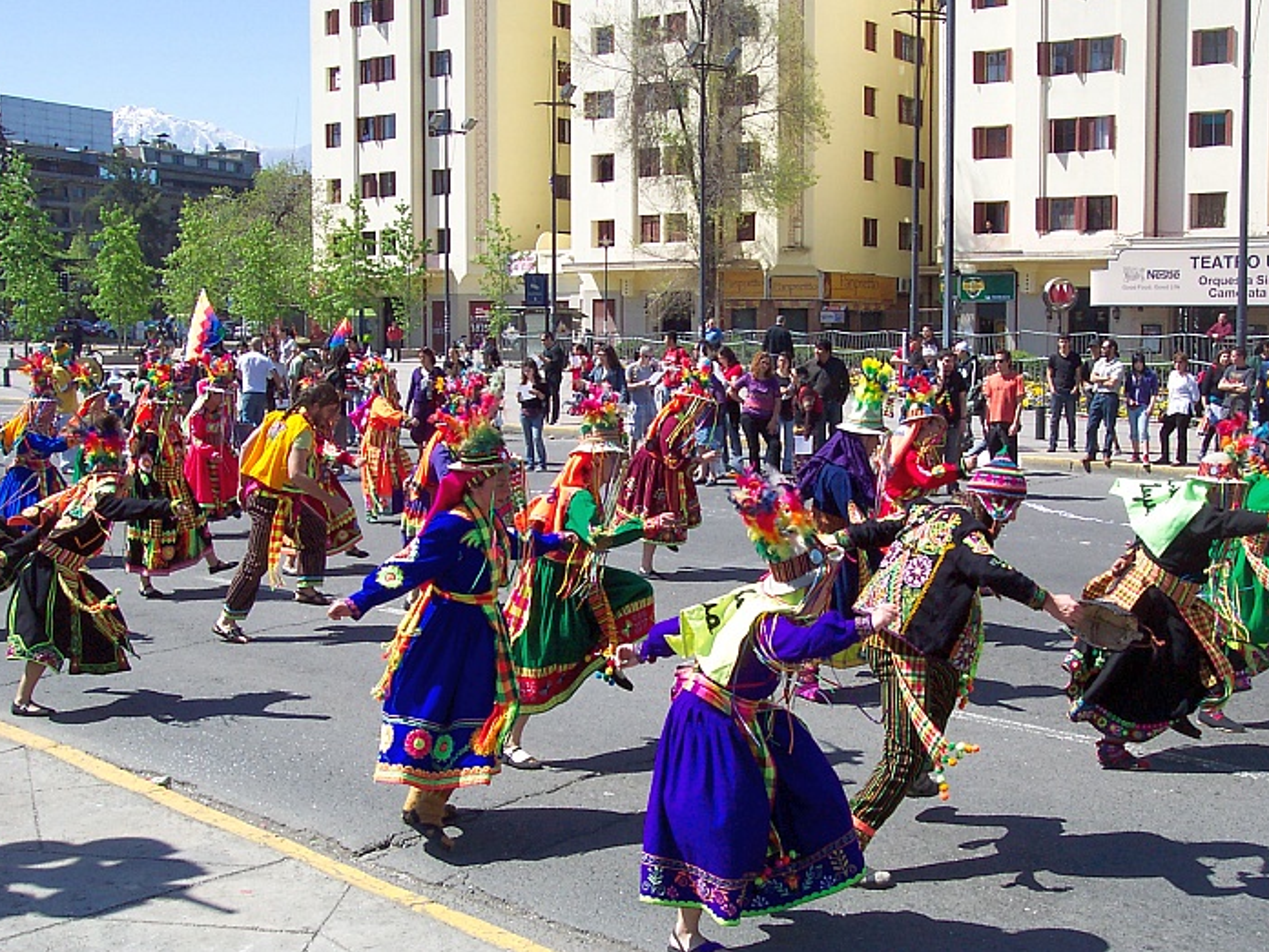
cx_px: 706
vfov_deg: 34.3
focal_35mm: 42
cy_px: 471
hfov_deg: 44.7
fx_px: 1540
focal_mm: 8
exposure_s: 1/500
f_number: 4.8
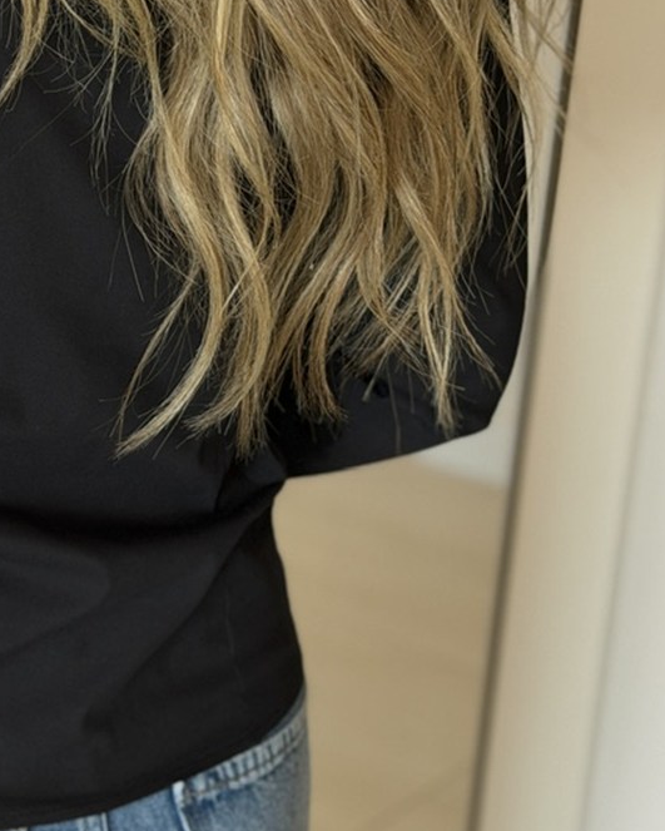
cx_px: 18
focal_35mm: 113
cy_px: 395
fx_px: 2778
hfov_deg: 13.5
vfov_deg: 17.0
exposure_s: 1/60
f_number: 1.78
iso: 250
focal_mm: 6.76
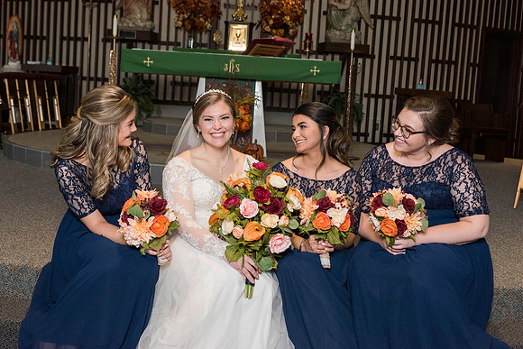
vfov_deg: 25.2
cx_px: 241
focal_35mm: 54
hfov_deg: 37.1
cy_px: 156
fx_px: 779
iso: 1250
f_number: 6.3
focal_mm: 45
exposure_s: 1/160
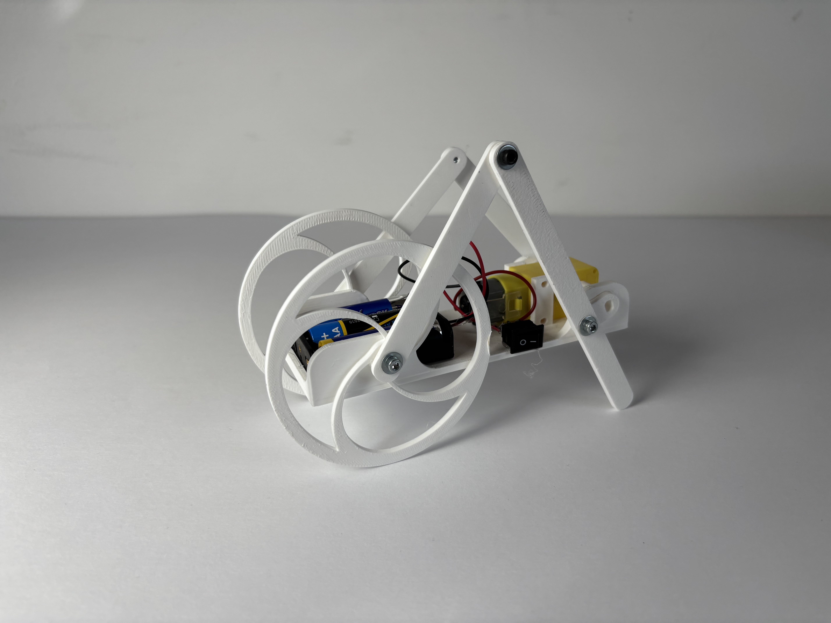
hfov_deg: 67.3
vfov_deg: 53.1
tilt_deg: -21.5
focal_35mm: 26
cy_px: 312
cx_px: 416
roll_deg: +0.2
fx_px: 624
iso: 50
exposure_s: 1/505
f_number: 1.6
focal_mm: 5.96
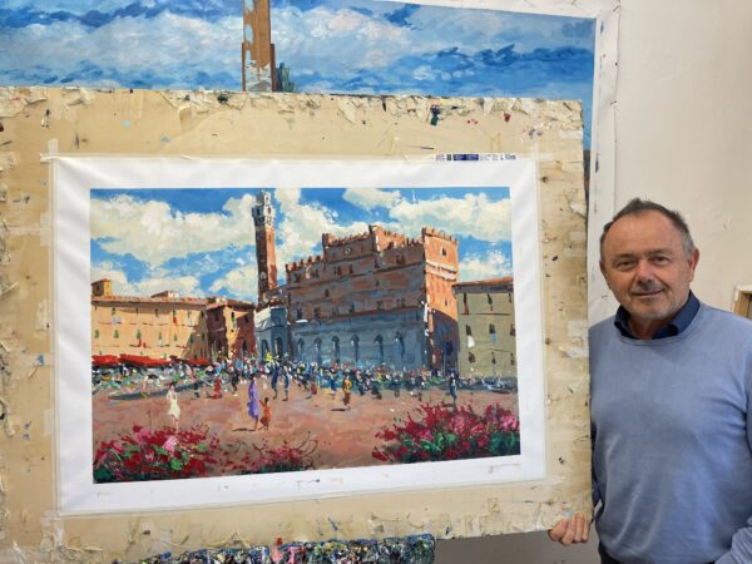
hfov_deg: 69.4
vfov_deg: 54.9
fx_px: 543
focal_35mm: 25
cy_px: 282
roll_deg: +1.3
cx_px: 376
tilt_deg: -1.8
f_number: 1.6
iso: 125
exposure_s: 1/100
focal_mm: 5.1
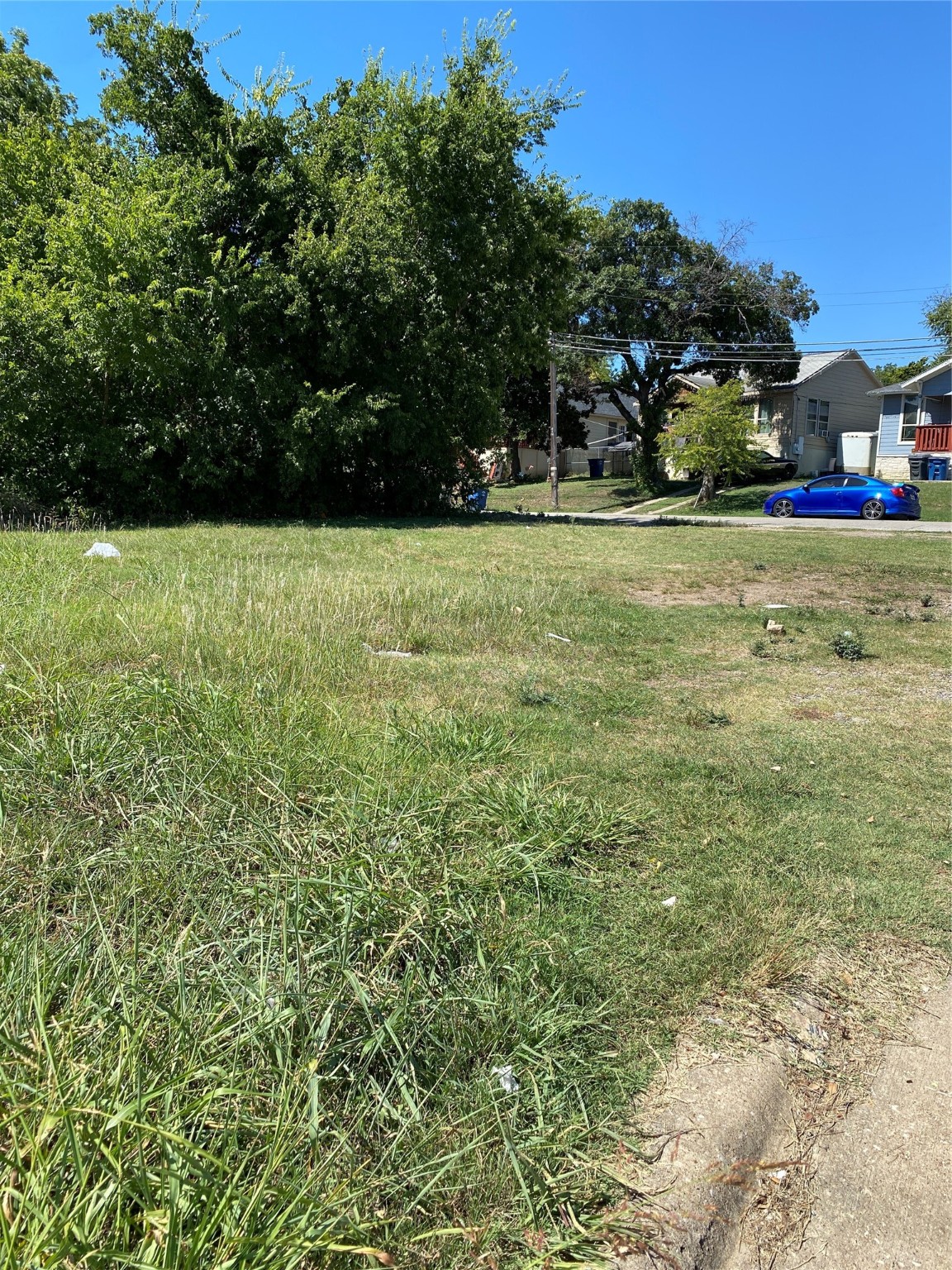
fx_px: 953
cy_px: 635
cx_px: 476
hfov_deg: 53.1
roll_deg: -2.6
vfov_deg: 67.3
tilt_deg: -7.0
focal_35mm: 26
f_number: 1.8
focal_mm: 4.25
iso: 32
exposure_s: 1/1866
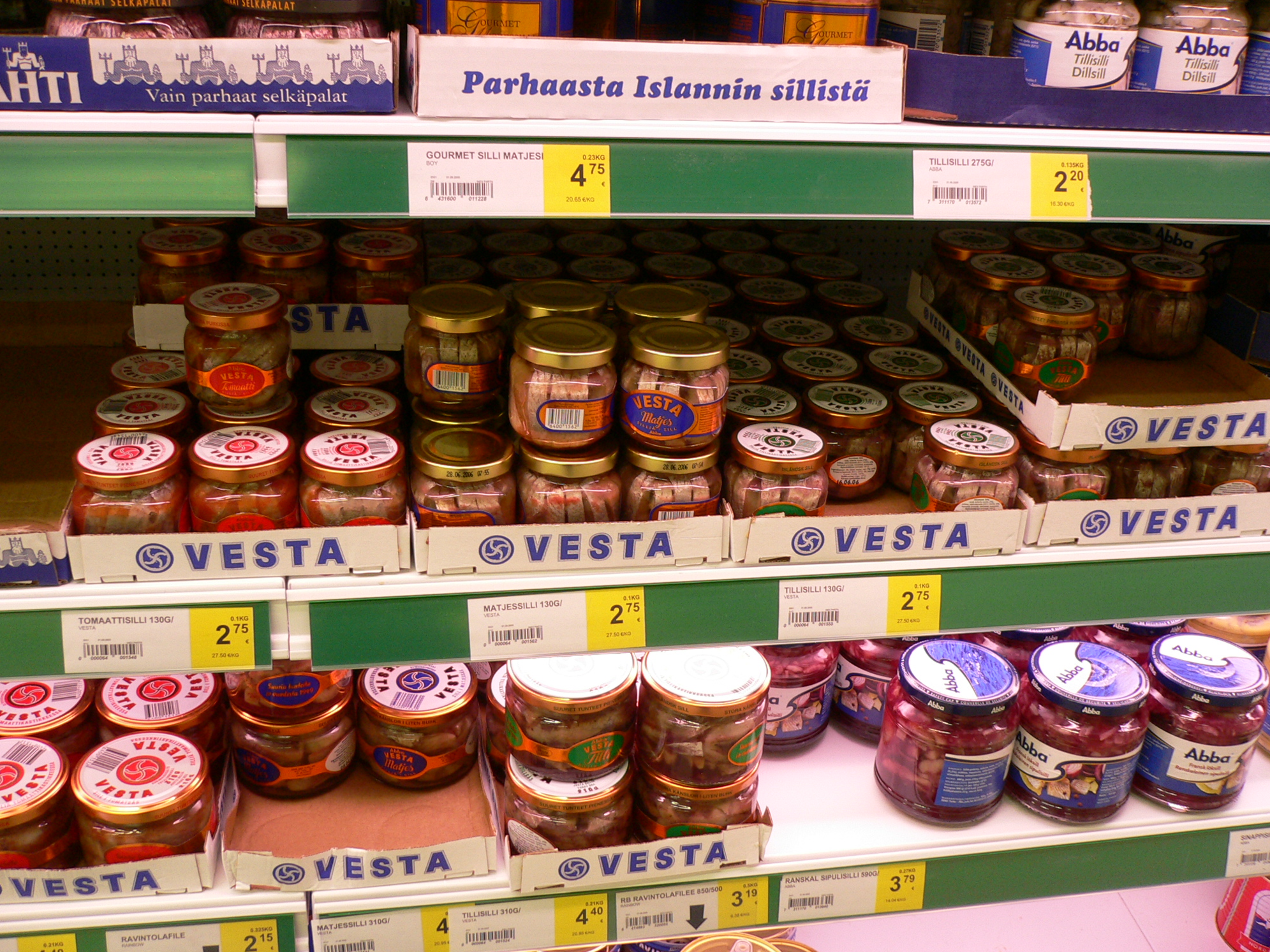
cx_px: 635
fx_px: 1321
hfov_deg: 51.4
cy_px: 481
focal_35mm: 36
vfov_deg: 39.7
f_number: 2.8
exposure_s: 1/20
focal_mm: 5.8
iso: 100
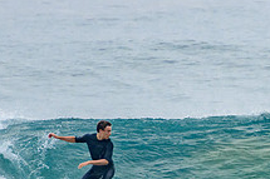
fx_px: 11106
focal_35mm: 1482
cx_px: 301
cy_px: 177
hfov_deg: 1.4
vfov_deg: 0.9
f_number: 5.6
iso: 500
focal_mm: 400
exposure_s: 1/1250
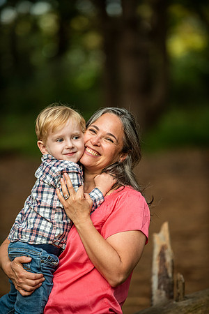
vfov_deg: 10.3
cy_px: 157
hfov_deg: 6.9
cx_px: 104
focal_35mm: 200
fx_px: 1742
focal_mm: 200
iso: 1250
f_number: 3.2
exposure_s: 1/200
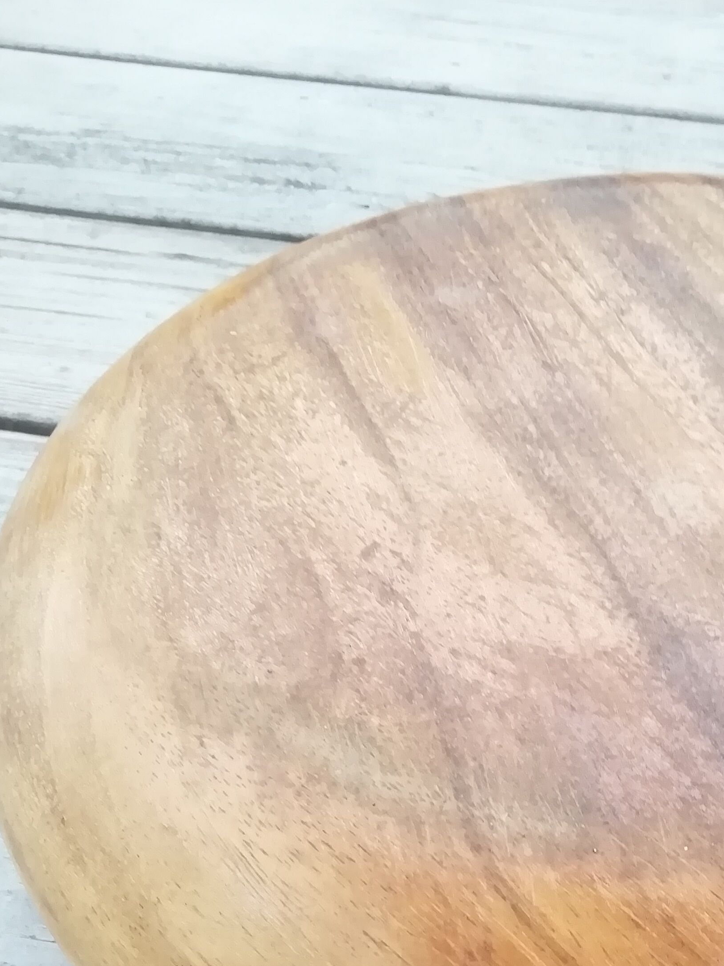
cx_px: 660
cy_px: 783
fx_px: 1394
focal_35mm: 50
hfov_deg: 28.0
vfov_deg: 36.8
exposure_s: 1/33.3
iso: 250
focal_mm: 3.21
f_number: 2.2
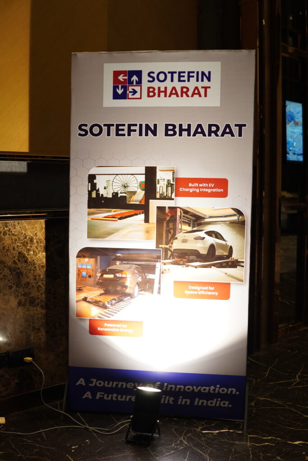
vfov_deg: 43.6
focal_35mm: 45
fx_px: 577
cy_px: 230
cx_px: 154
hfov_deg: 29.9
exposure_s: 1/100
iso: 400
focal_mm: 30
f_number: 2.2
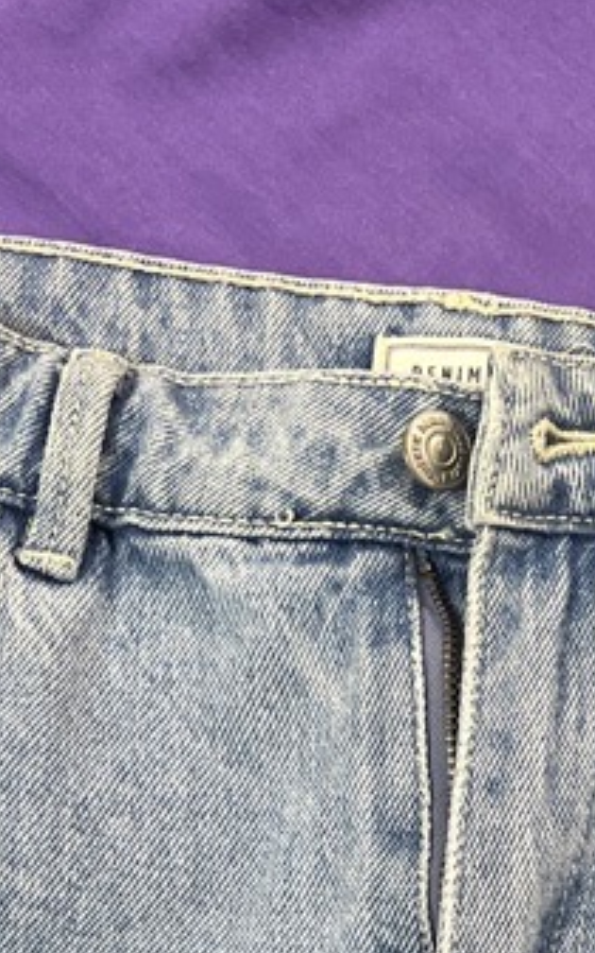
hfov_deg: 15.8
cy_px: 998
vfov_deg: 23.9
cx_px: 470
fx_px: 2127
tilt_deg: -84.1
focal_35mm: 82
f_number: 1.5
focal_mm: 5.7
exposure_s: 1/42
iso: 500
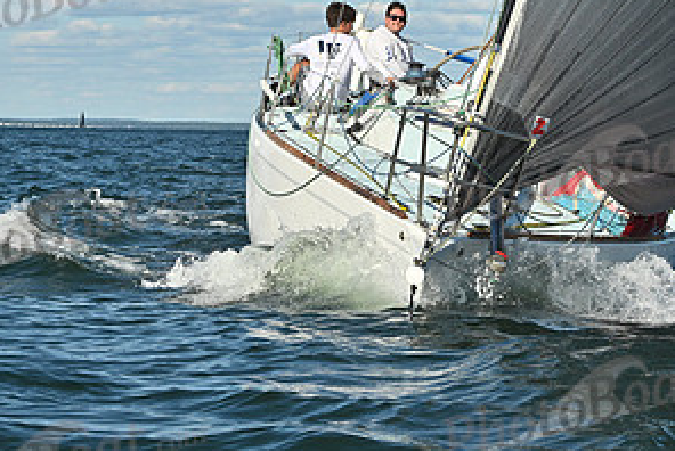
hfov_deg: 15.0
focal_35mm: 137
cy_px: 85
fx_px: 2571
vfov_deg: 10.0
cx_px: 326
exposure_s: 1/1250
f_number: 10
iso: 320
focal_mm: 70
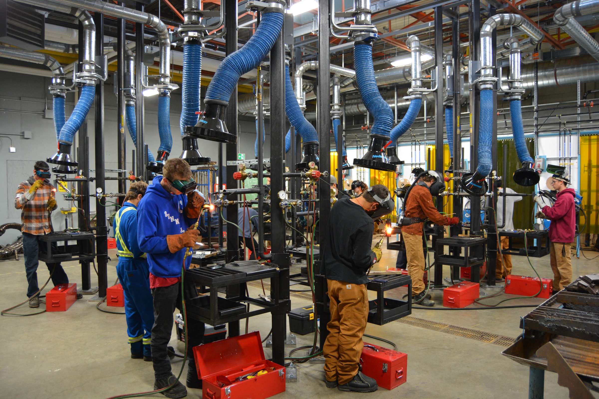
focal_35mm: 27
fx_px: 449
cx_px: 300
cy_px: 200
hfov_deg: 67.4
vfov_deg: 47.9
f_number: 4
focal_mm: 18
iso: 800
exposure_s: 1/60
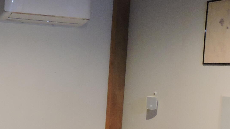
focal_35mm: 91
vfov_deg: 13.1
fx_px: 555
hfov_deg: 22.3
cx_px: -14
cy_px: 136
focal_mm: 5.4
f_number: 3.5
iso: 560
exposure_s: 1/8
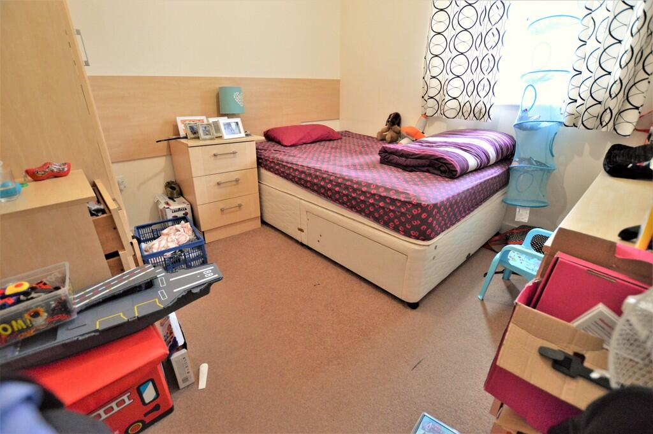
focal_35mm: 15
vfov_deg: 77.2
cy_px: 217
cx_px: 326
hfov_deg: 100.4
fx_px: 272
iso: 3200
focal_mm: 10
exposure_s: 1/60
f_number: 3.5
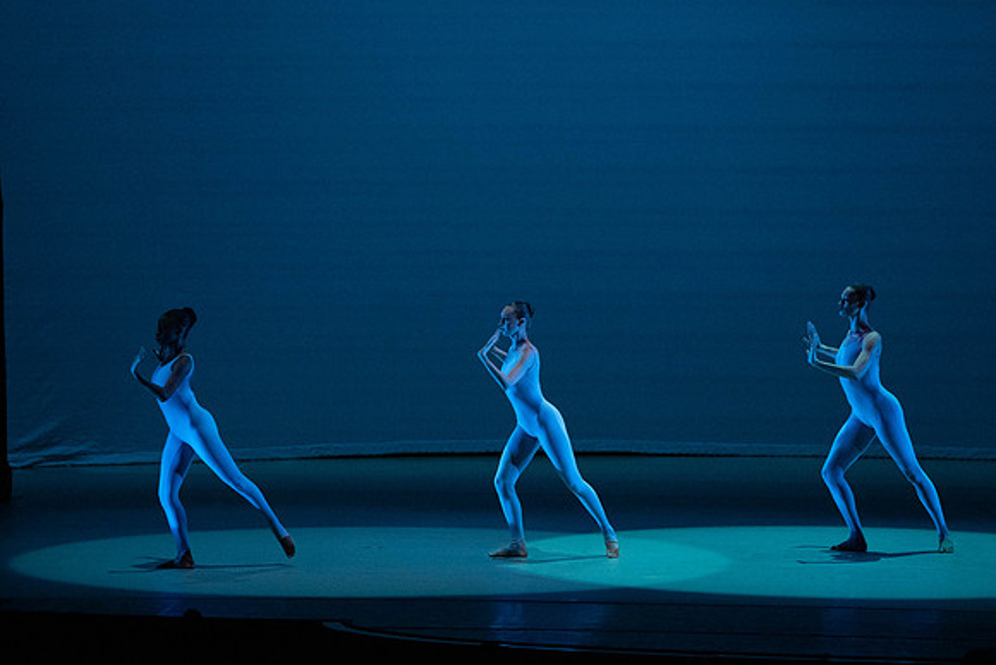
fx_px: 5175
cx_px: 498
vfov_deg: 7.3
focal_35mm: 187
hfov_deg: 11.0
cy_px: 332
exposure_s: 1/400
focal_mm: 187
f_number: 5.6
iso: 16000
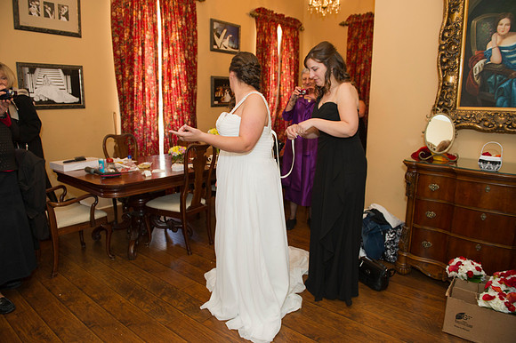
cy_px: 172
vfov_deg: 53.1
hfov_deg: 73.8
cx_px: 258
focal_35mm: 24
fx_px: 344
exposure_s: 1/80
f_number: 4
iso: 800
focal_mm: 24
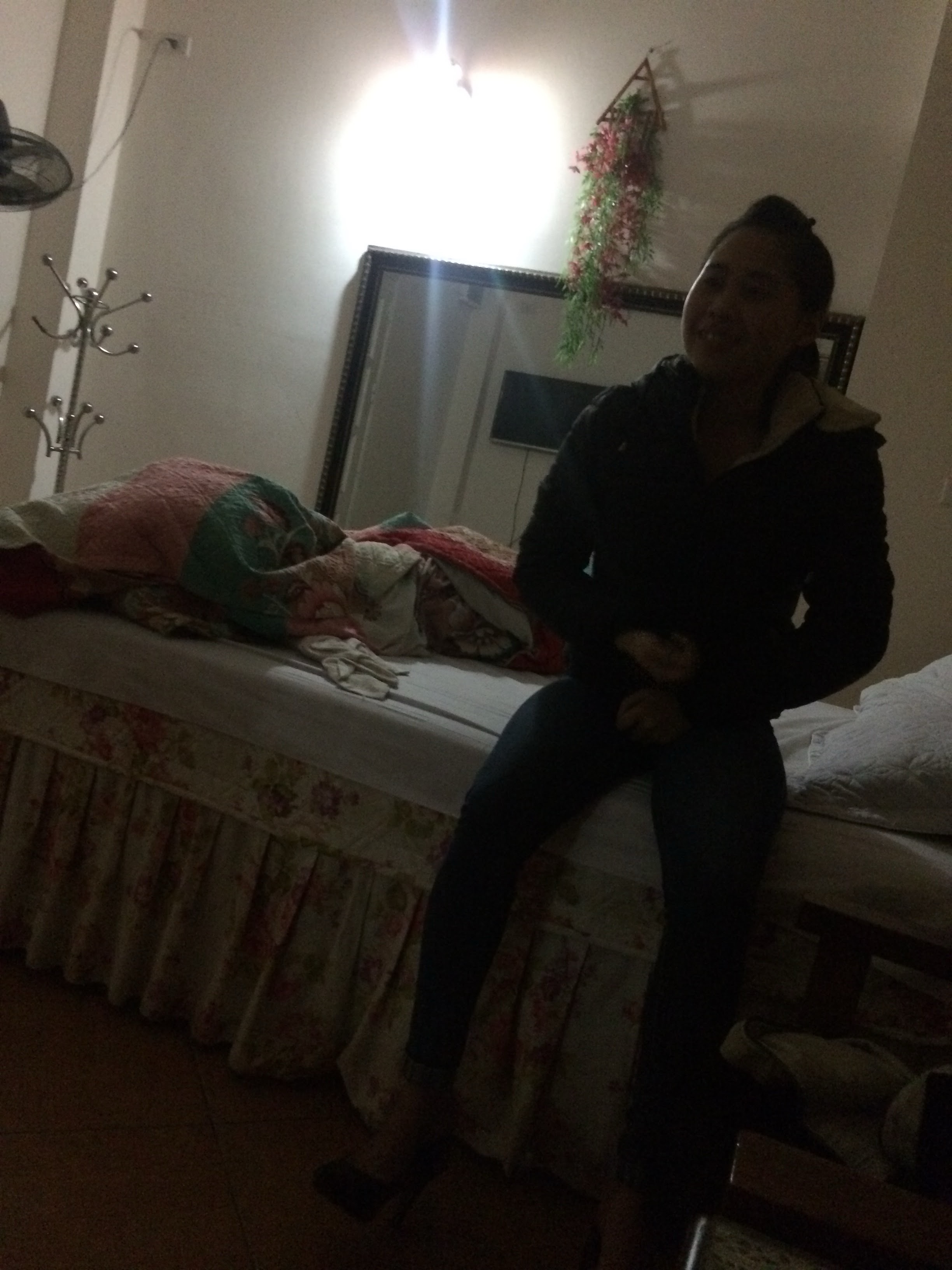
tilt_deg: -7.4
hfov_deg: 48.2
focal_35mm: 29
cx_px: 476
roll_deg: -11.8
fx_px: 1063
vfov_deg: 61.7
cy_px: 635
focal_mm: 4.15
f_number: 2.2
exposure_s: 1/17
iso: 640
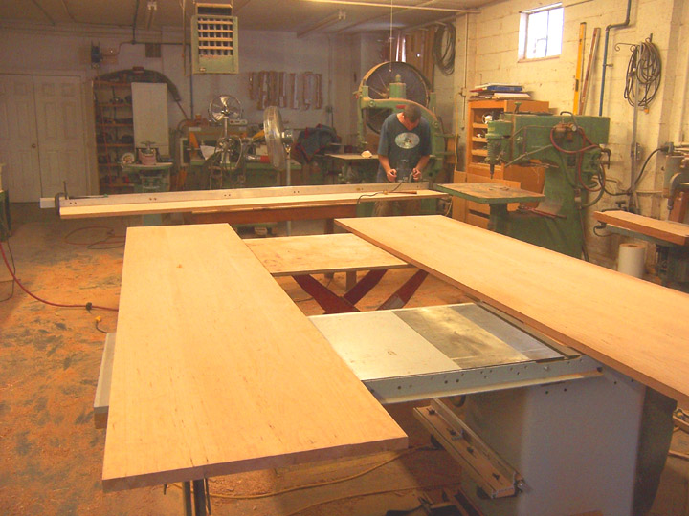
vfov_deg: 42.9
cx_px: 344
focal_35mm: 33
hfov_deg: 55.4
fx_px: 657
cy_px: 258
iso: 140
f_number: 3.4
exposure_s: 1/20
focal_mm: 5.5
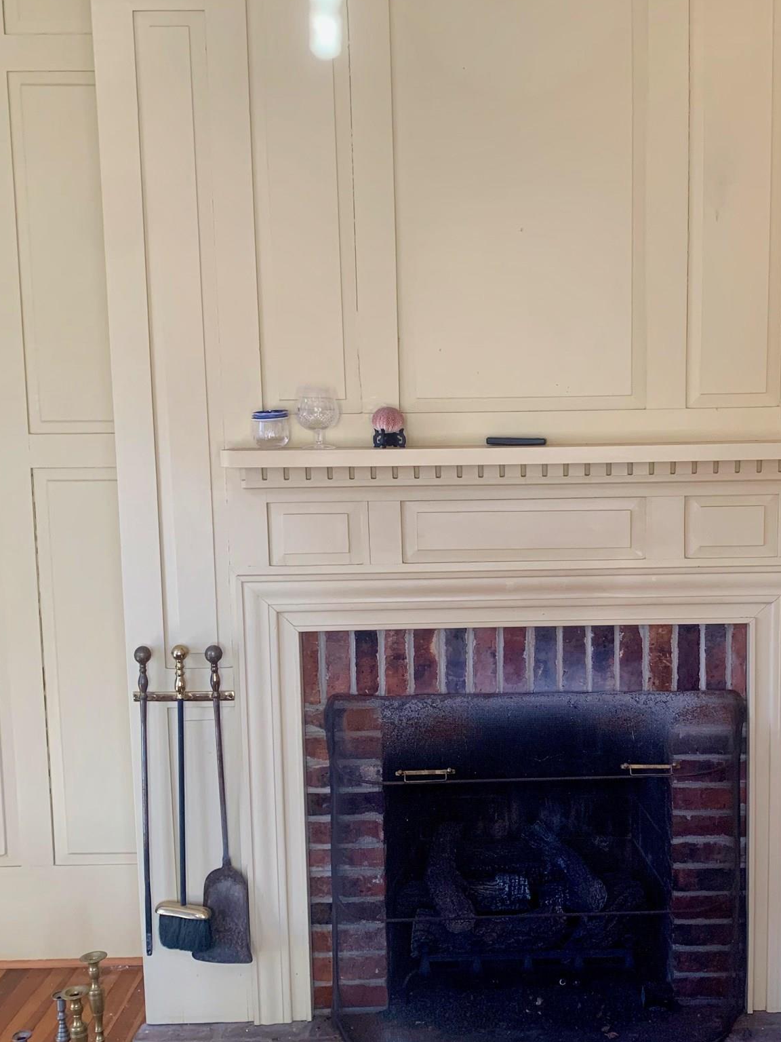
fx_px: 1173
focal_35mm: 39
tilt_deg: -7.6
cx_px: 517
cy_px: 555
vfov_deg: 47.8
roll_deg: +1.0
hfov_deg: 36.5
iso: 125
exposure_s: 1/60
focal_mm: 4.25
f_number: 1.8
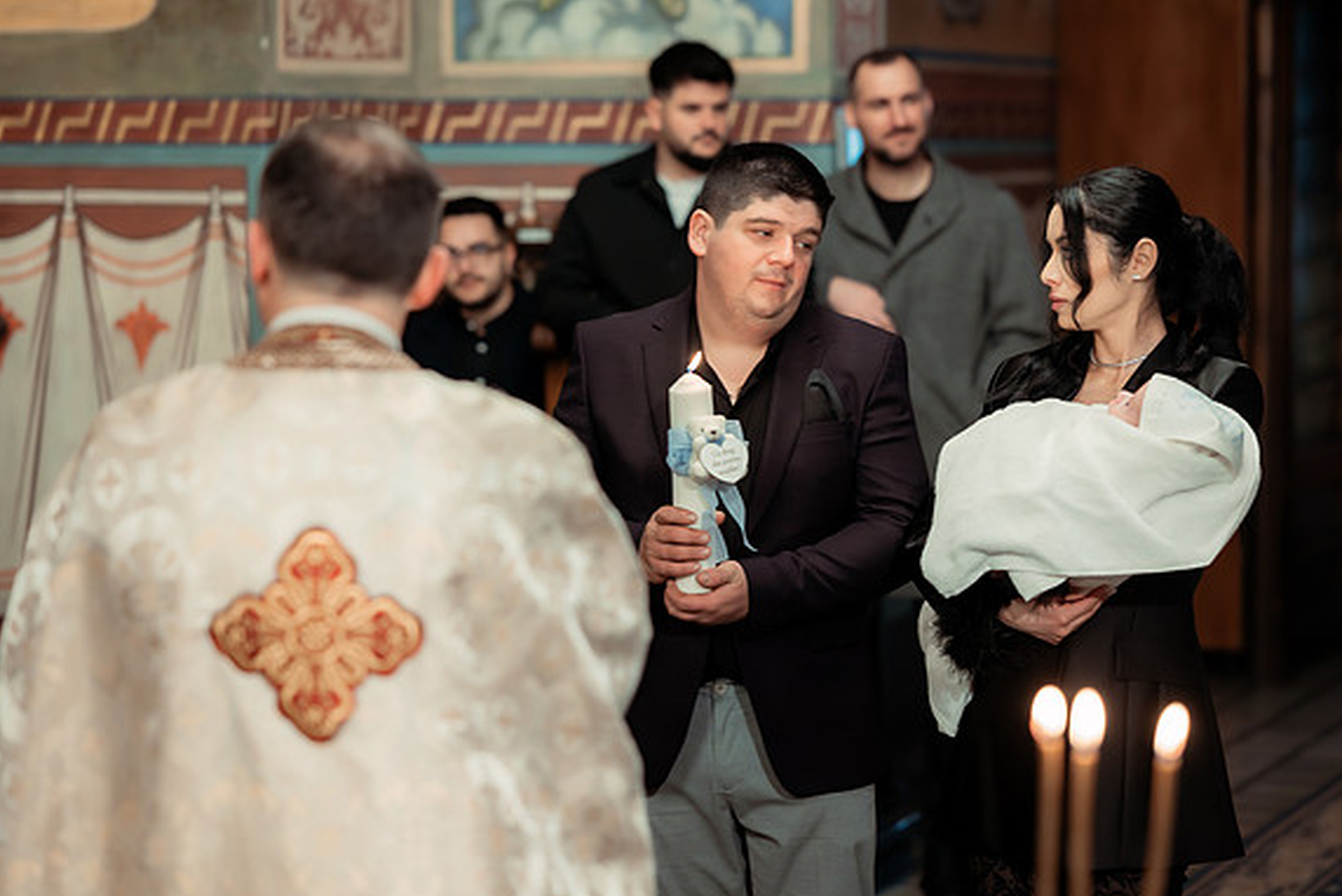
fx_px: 3692
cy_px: 423
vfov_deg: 13.8
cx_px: 775
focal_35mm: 99
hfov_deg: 20.6
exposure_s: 1/200
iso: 1600
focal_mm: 85
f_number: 2.2
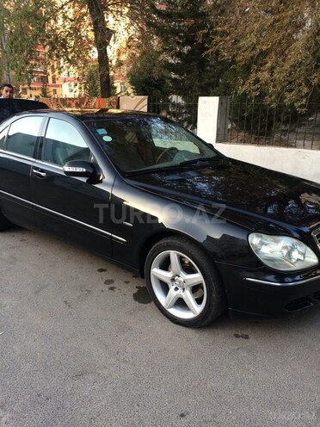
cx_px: 160
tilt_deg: -19.6
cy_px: 214
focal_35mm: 29
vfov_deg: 61.7
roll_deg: +2.1
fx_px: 357
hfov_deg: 48.2
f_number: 2.2
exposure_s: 1/50
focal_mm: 4.15
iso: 40
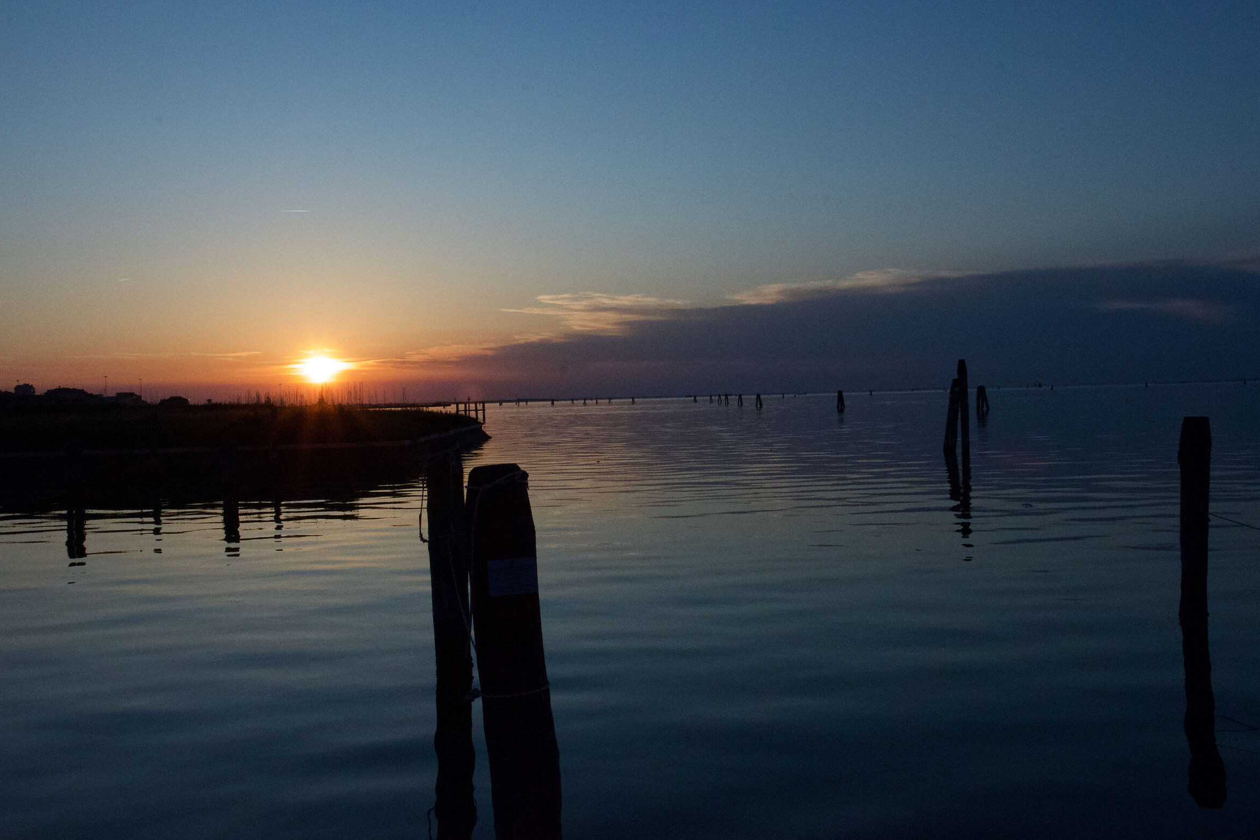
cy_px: 421
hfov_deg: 51.9
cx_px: 634
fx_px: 1295
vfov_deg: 35.9
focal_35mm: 37
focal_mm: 24
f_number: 22
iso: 6400
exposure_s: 1/40
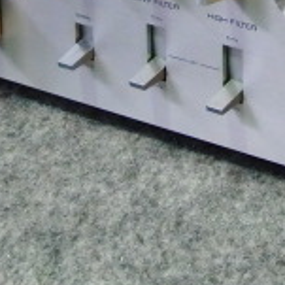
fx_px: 1919
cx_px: 345
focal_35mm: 206
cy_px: -119
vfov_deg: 8.3
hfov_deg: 8.4
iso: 400
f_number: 3.6
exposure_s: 1/50
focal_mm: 9.8
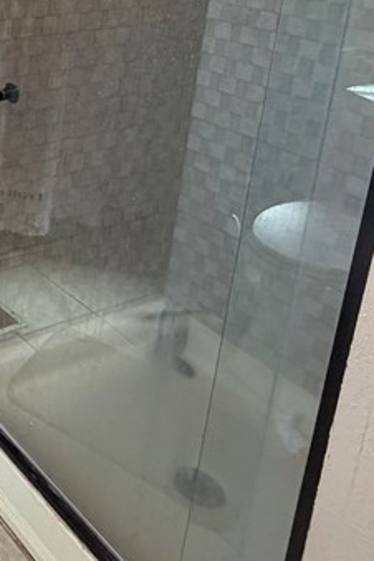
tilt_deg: -12.6
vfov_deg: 39.9
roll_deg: -0.7
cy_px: 20
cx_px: -222
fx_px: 686
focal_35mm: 44
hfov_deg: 23.1
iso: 320
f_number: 2.2
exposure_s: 1/120
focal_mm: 2.22
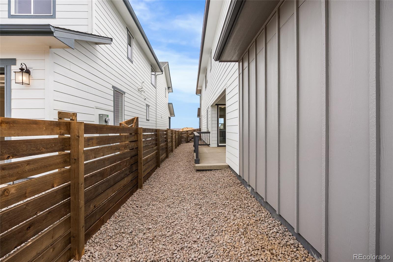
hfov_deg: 96.7
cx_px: 196
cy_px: 131
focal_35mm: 16
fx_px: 175
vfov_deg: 73.8
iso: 200
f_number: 8
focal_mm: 16
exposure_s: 1/400
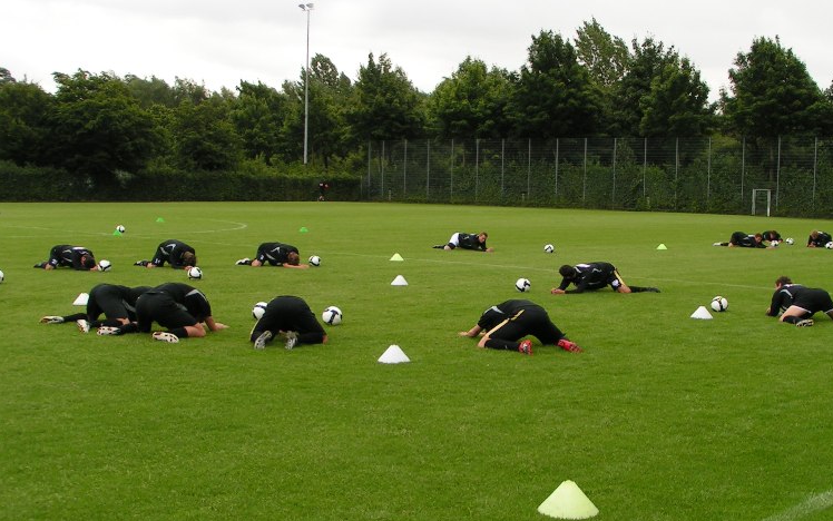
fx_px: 1158
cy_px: 271
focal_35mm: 51
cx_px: 444
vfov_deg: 25.4
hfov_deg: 39.5
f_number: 5.6
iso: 50
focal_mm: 6.9
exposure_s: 1/100
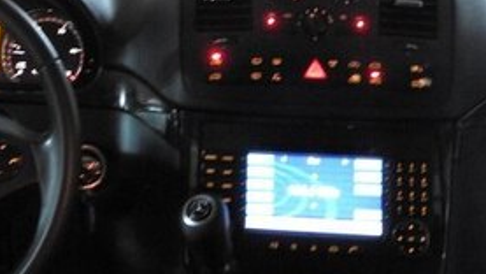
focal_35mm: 78
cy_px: -106
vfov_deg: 14.7
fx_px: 1005
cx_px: 168
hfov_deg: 27.0
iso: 800
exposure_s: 1
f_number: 3.5
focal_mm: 5.4
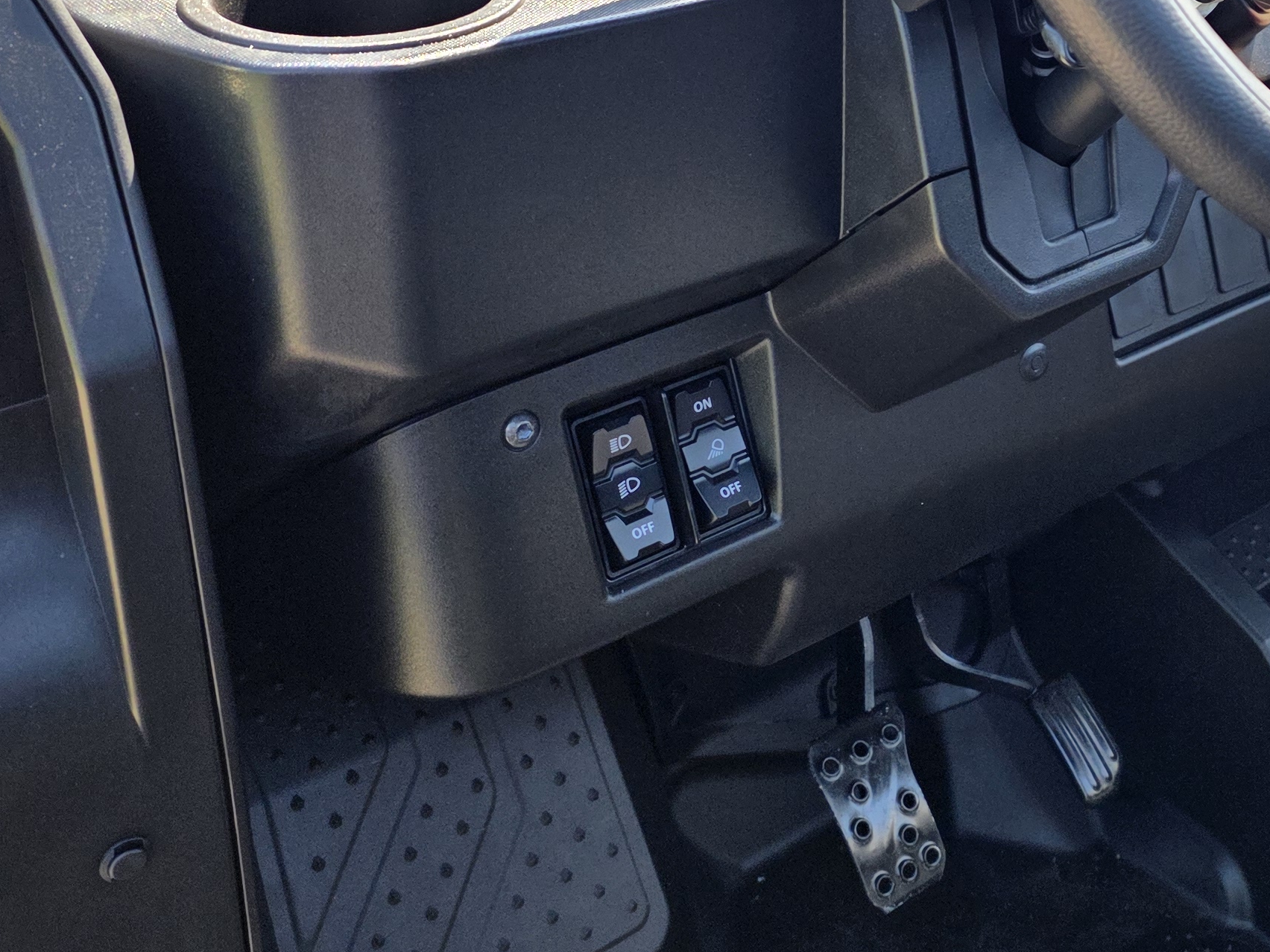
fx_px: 1981
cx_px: 1214
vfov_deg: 26.3
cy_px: 126
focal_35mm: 54
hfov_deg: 33.1
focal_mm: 6.3
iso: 40
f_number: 1.7
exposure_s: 1/359
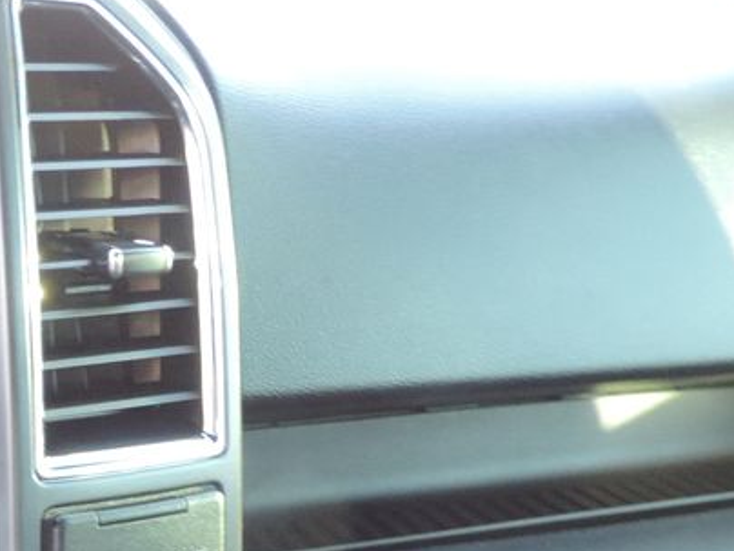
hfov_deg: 22.9
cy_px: 531
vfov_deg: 18.9
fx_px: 1612
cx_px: -218
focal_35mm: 76
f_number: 3
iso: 400
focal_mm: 4.3
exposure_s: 1/25
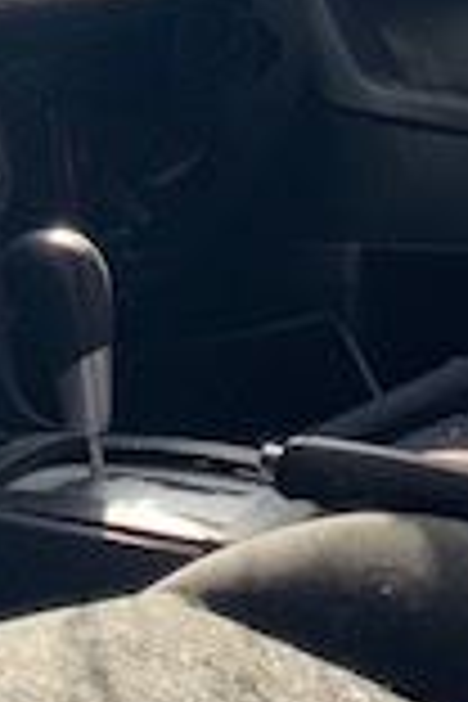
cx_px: 36
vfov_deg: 17.2
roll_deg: -13.8
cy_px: -234
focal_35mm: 111
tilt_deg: +6.9
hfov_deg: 12.2
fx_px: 2164
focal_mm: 4.25
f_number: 1.8
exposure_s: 1/265
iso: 25
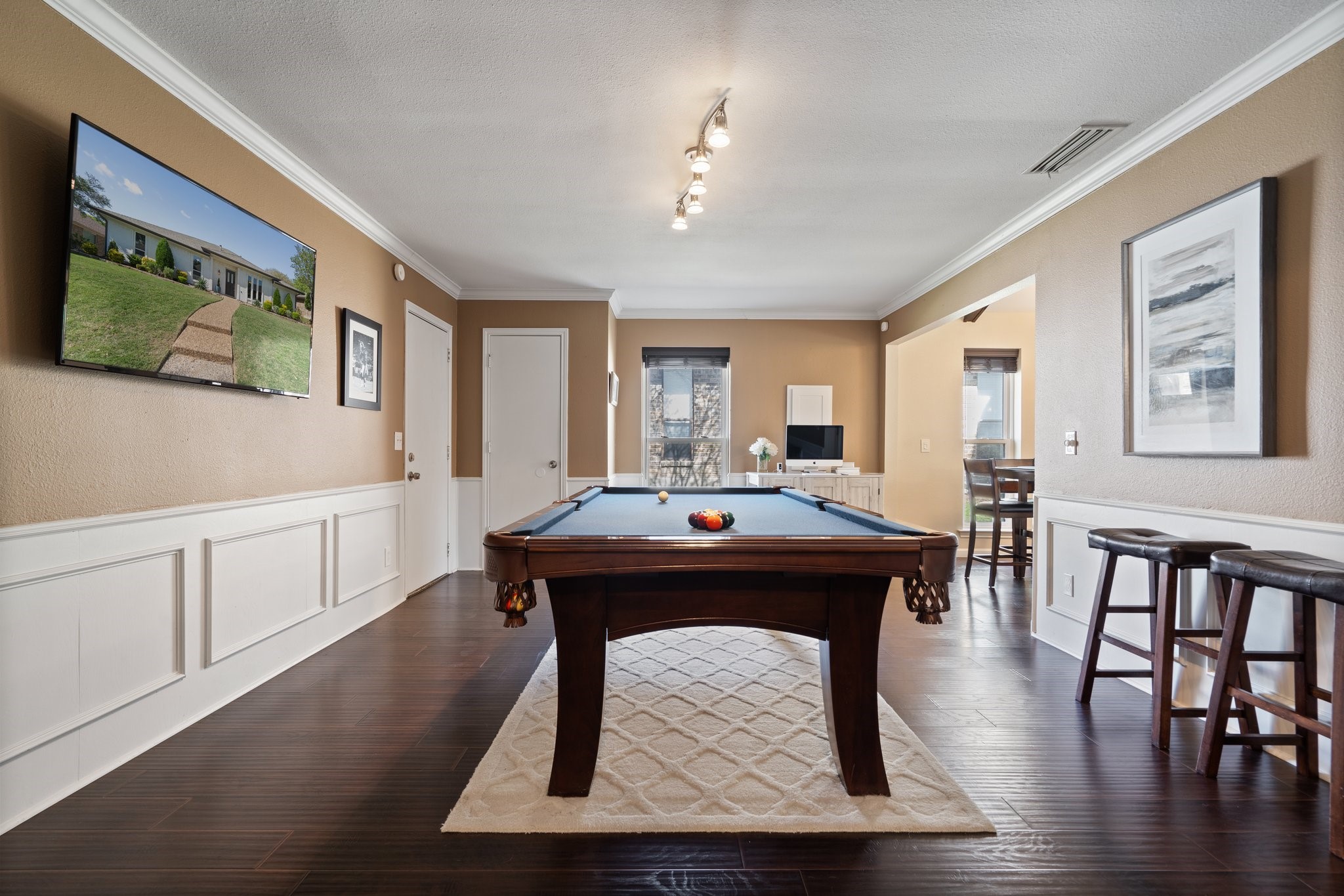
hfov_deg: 96.7
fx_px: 597
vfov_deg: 73.7
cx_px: 672
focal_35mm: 16
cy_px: 448
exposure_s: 2
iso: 400
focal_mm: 16
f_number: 8
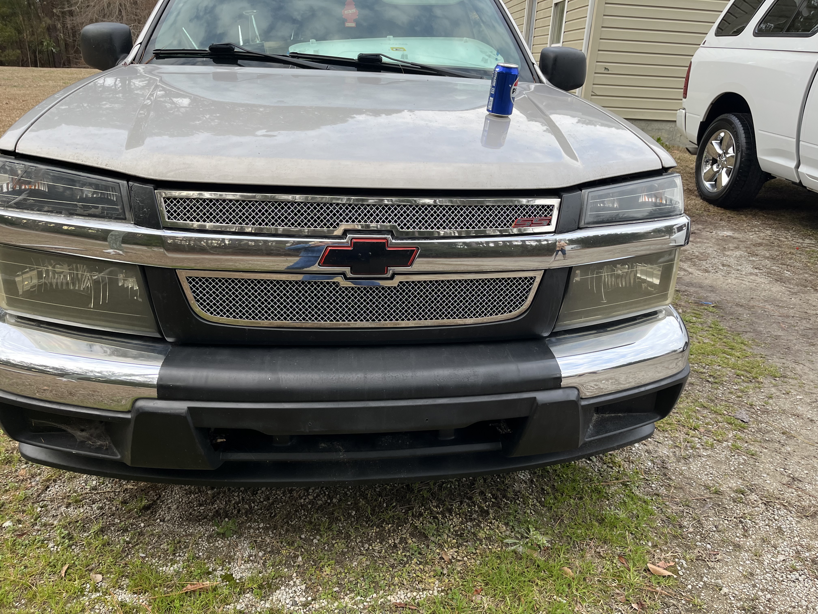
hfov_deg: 67.3
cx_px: 409
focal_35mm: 26
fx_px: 614
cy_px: 307
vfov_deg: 53.1
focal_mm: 5.1
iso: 40
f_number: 1.6
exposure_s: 1/122
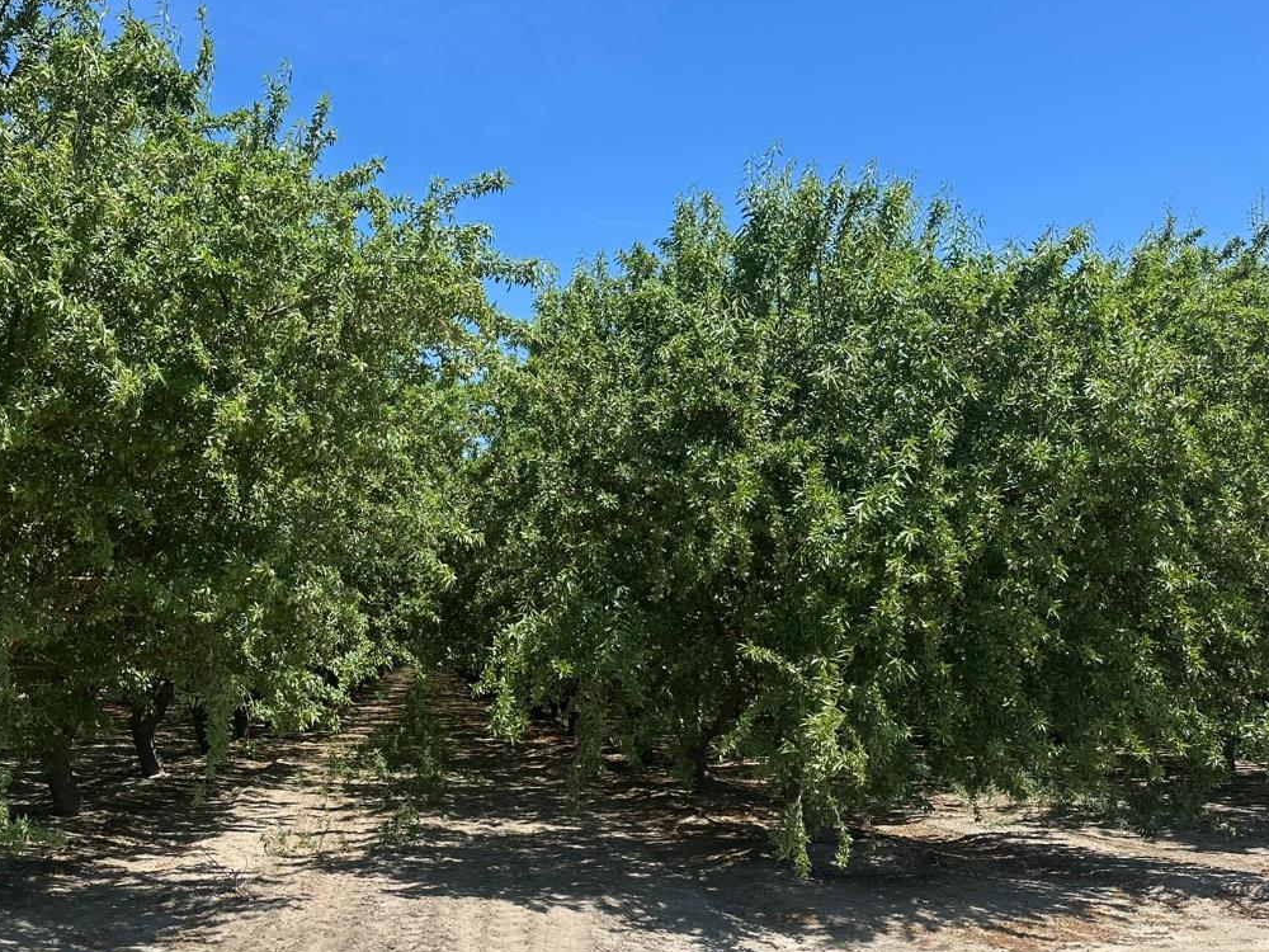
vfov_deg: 39.2
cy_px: 626
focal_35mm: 36
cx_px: 355
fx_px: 1320
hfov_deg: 49.8
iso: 80
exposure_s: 1/3861
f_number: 1.78
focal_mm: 6.86
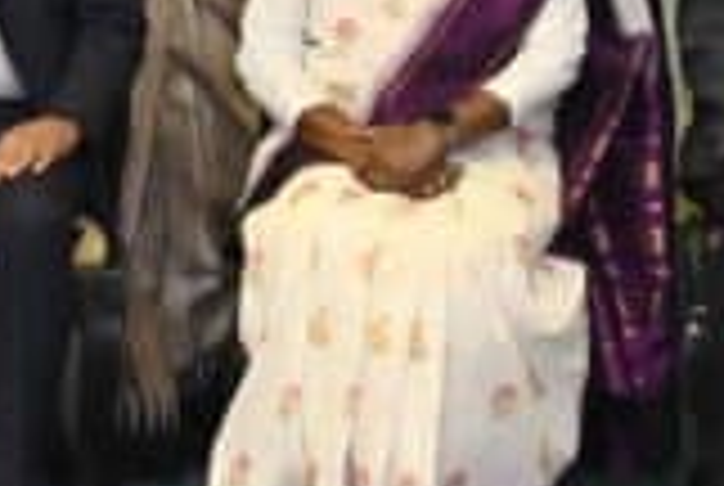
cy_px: -569
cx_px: 373
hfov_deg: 10.1
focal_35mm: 203
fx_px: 4090
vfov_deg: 6.5
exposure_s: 1/160
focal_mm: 32
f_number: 4
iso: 1600
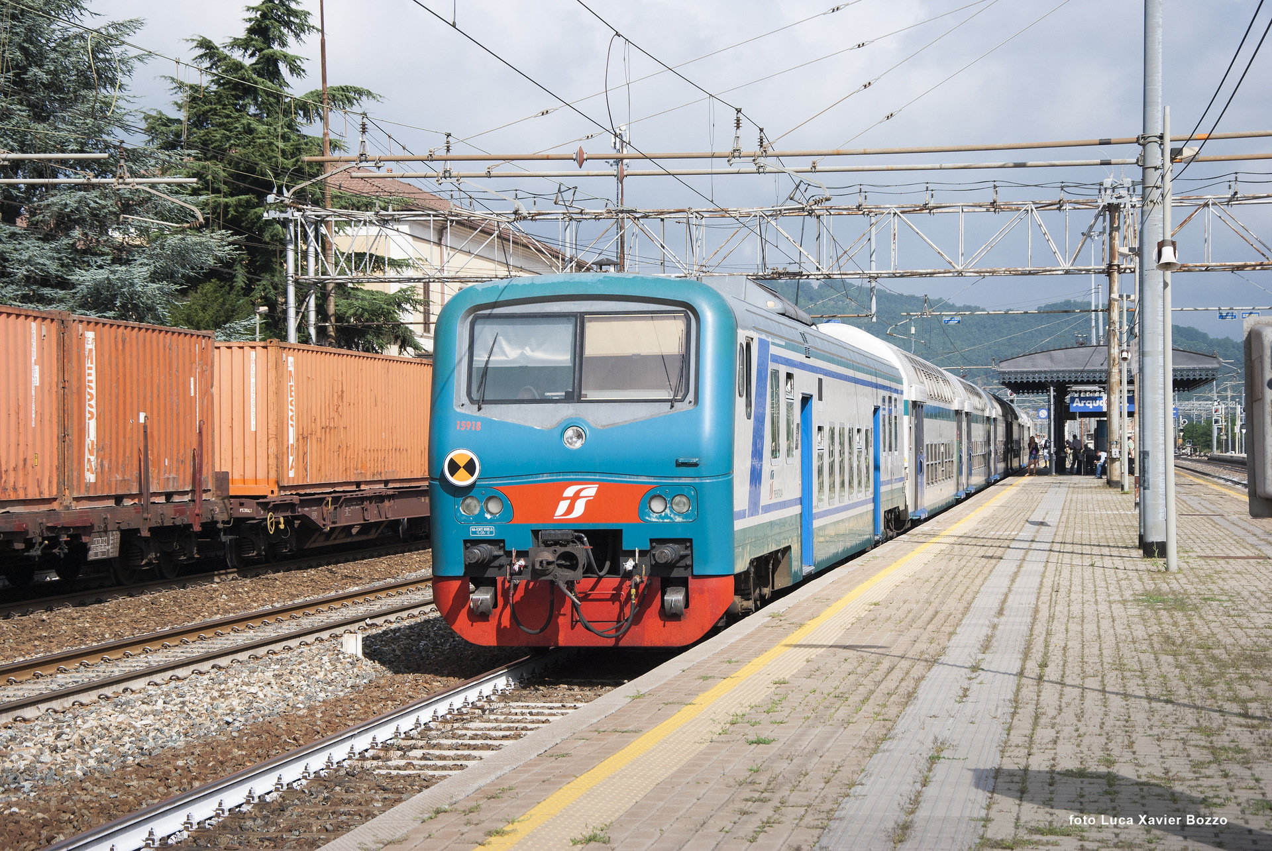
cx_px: 636
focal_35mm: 75
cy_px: 426
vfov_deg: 18.2
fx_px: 2653
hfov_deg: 27.0
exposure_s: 1/1000
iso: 200
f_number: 5.6
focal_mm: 50
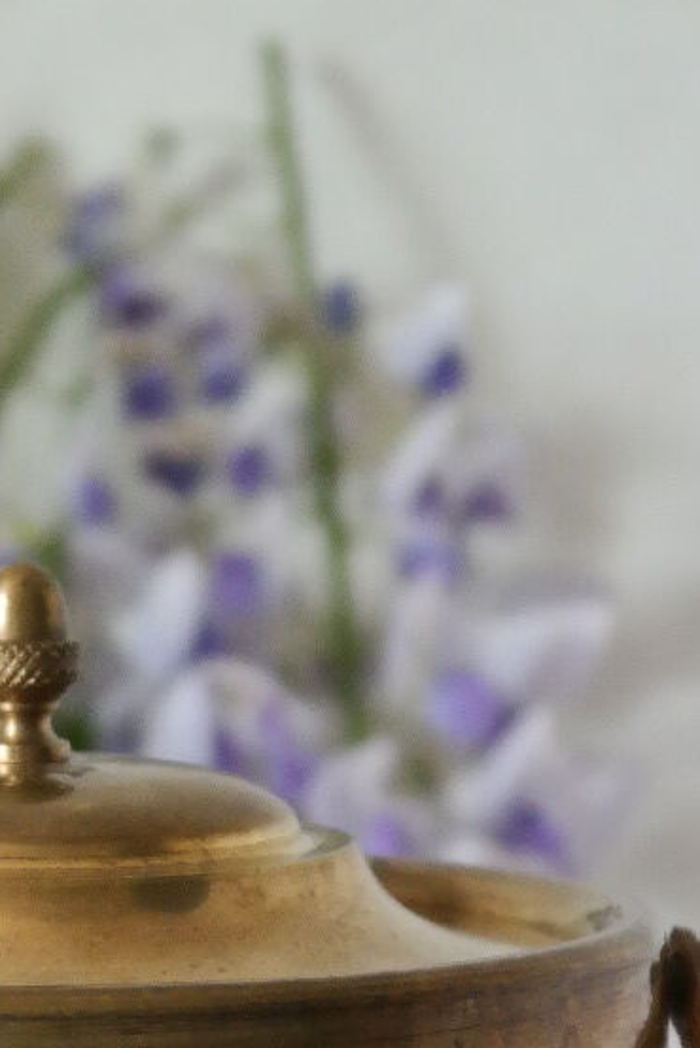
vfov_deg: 8.4
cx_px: 72
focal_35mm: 240
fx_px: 6991
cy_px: 1457
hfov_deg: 5.7
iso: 1600
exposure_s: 1/50
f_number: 5.6
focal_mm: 50
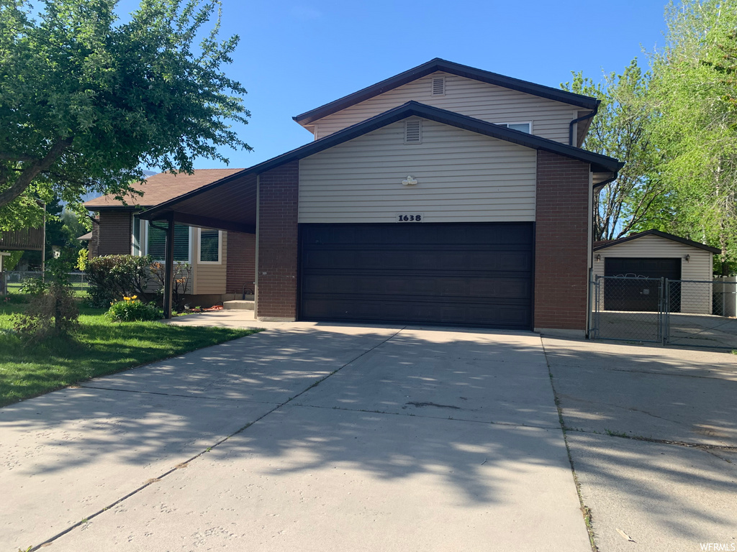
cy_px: 276
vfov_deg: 53.1
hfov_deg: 67.3
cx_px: 368
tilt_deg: +1.1
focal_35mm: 26
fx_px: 554
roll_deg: -1.6
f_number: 1.8
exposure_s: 1/911
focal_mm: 4.25
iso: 25
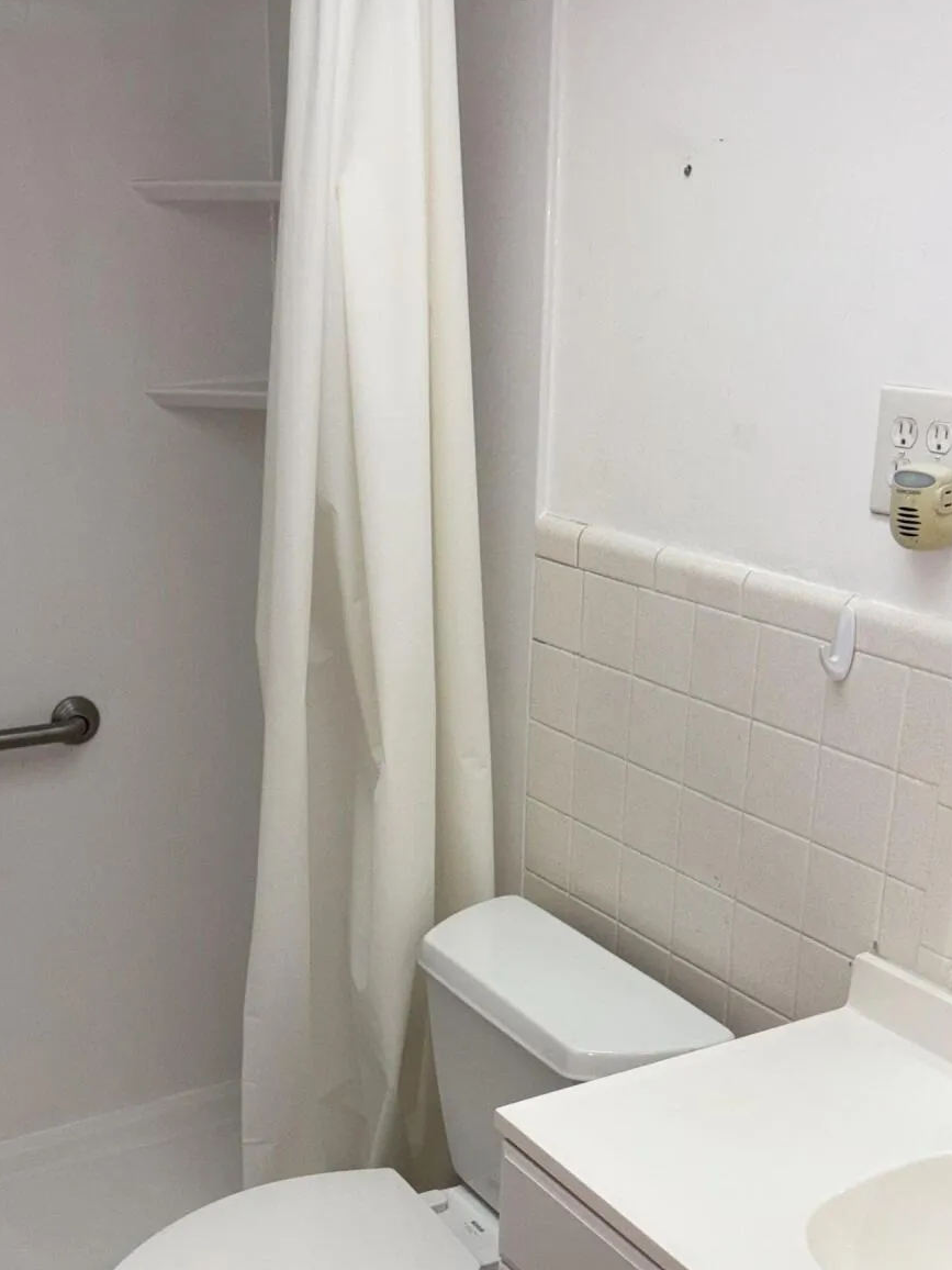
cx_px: 401
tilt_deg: -21.7
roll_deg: +0.5
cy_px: 874
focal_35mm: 45
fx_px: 1650
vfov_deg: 41.4
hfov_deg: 32.1
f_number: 1.6
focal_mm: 5.96
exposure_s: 1/120
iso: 80
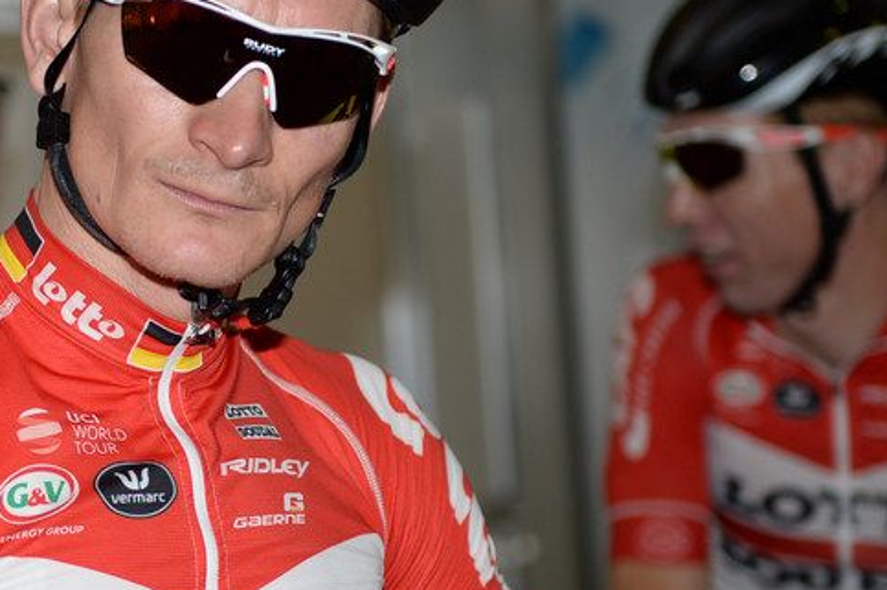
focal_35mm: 154
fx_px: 3790
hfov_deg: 13.3
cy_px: 432
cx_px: 182
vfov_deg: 8.9
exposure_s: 1/250
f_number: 2.8
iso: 200
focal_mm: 62
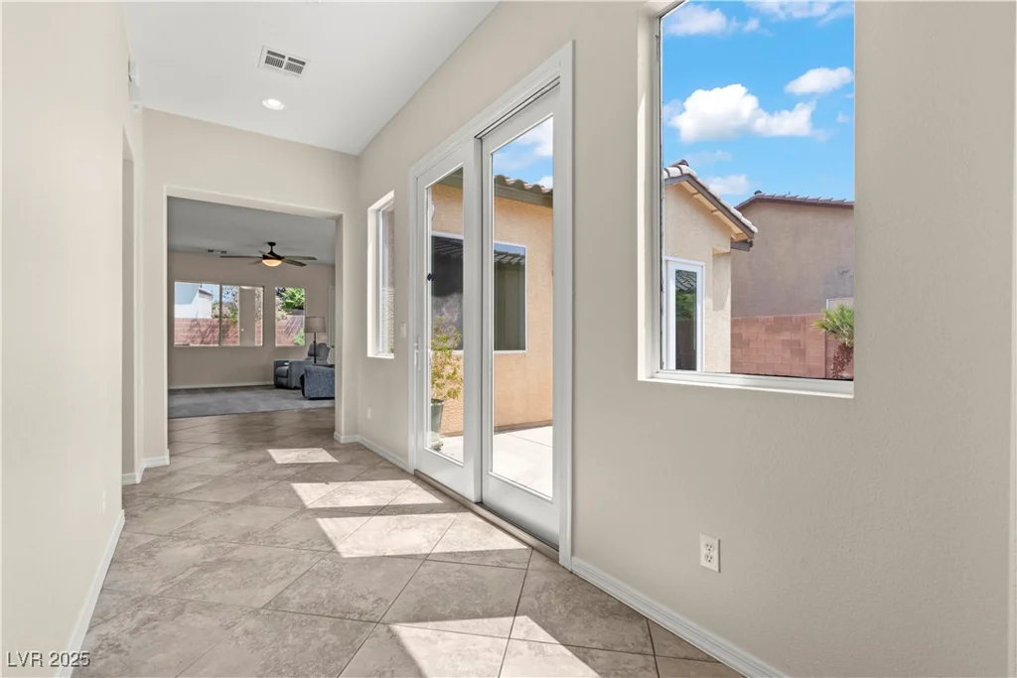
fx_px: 452
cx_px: 508
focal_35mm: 16
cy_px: 339
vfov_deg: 73.8
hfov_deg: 96.7
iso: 200
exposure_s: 1/8
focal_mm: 16
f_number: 9
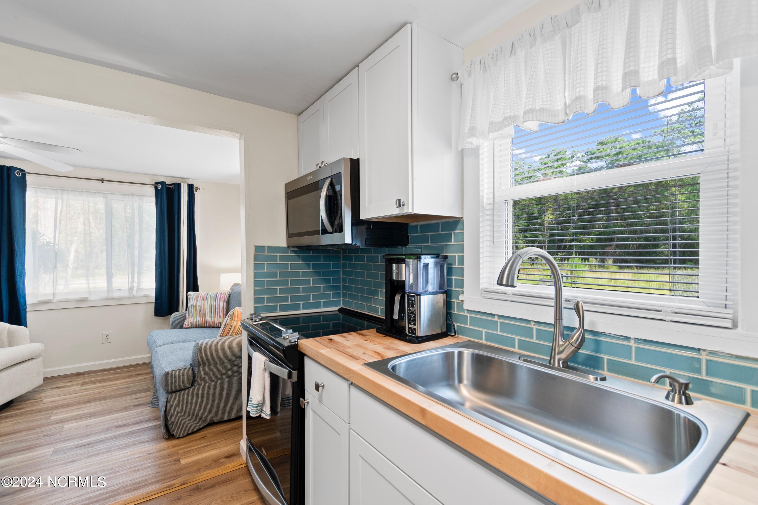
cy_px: 252
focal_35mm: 15
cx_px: 379
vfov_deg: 77.3
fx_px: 316
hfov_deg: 100.4
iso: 100
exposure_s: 1/6
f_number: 4.5
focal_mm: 10
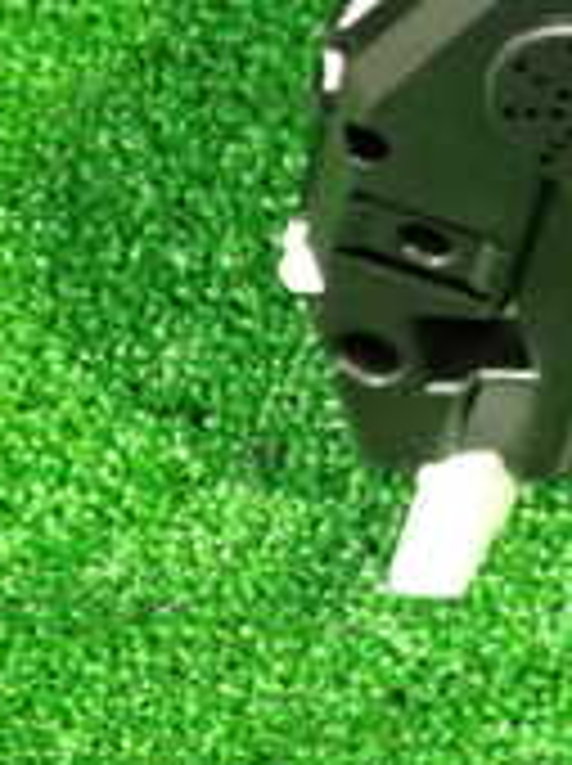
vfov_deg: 17.9
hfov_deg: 11.8
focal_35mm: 106
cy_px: -68
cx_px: 1279
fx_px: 2341
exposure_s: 1/30
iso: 800
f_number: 2.3
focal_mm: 5.4
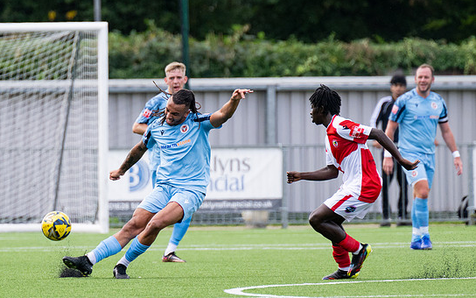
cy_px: 198
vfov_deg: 2.0
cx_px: 183
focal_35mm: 672
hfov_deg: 3.1
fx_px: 8718
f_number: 4
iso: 400
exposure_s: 1/1250
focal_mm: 280
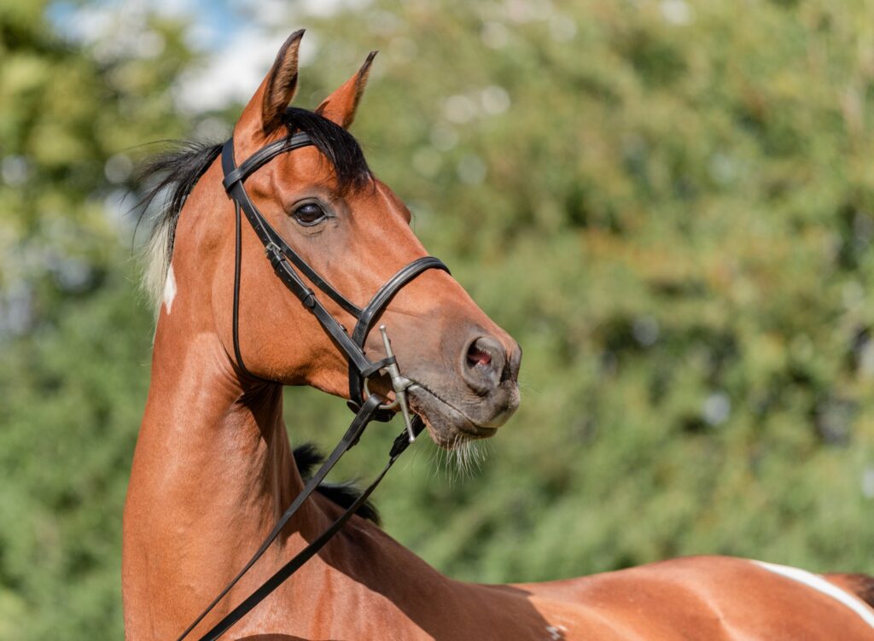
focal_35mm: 266
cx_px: 274
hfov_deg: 7.5
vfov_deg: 5.5
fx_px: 6667
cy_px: 325
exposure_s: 1/3200
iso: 320
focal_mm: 200
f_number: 3.2
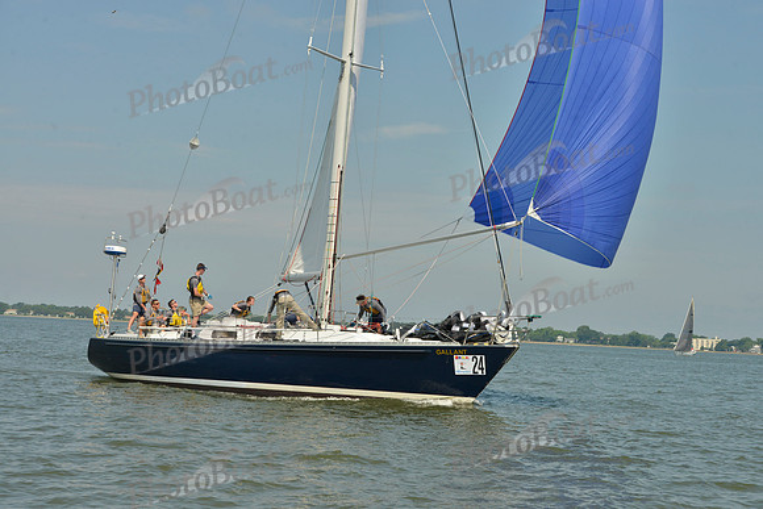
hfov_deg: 28.8
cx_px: 382
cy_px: 254
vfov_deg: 19.5
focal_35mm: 70
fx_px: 1484
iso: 280
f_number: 11
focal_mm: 70
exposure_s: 1/800
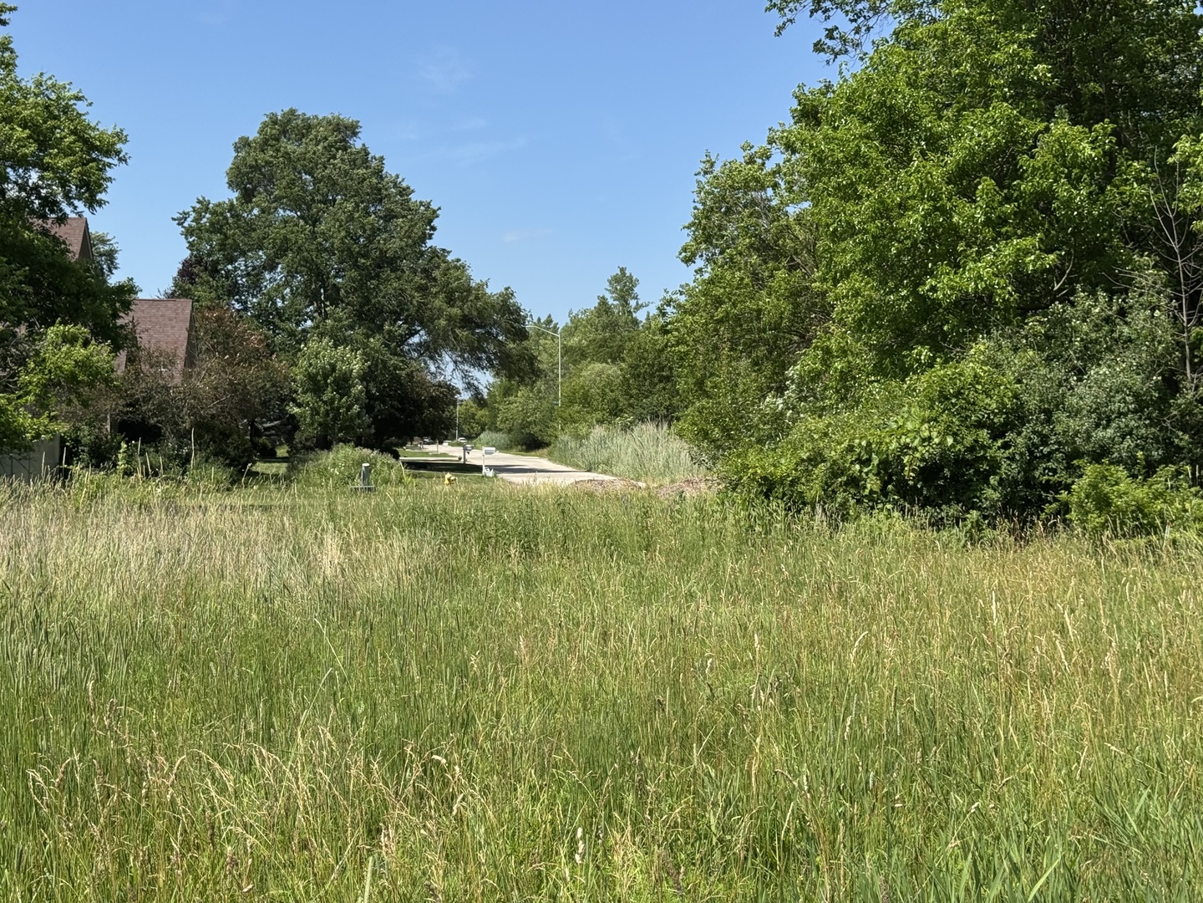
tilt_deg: -0.7
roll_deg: +0.2
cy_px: 452
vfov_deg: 30.3
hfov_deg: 39.7
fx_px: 1668
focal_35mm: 48
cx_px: 602
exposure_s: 1/3817
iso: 64
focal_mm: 6.76
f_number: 1.78
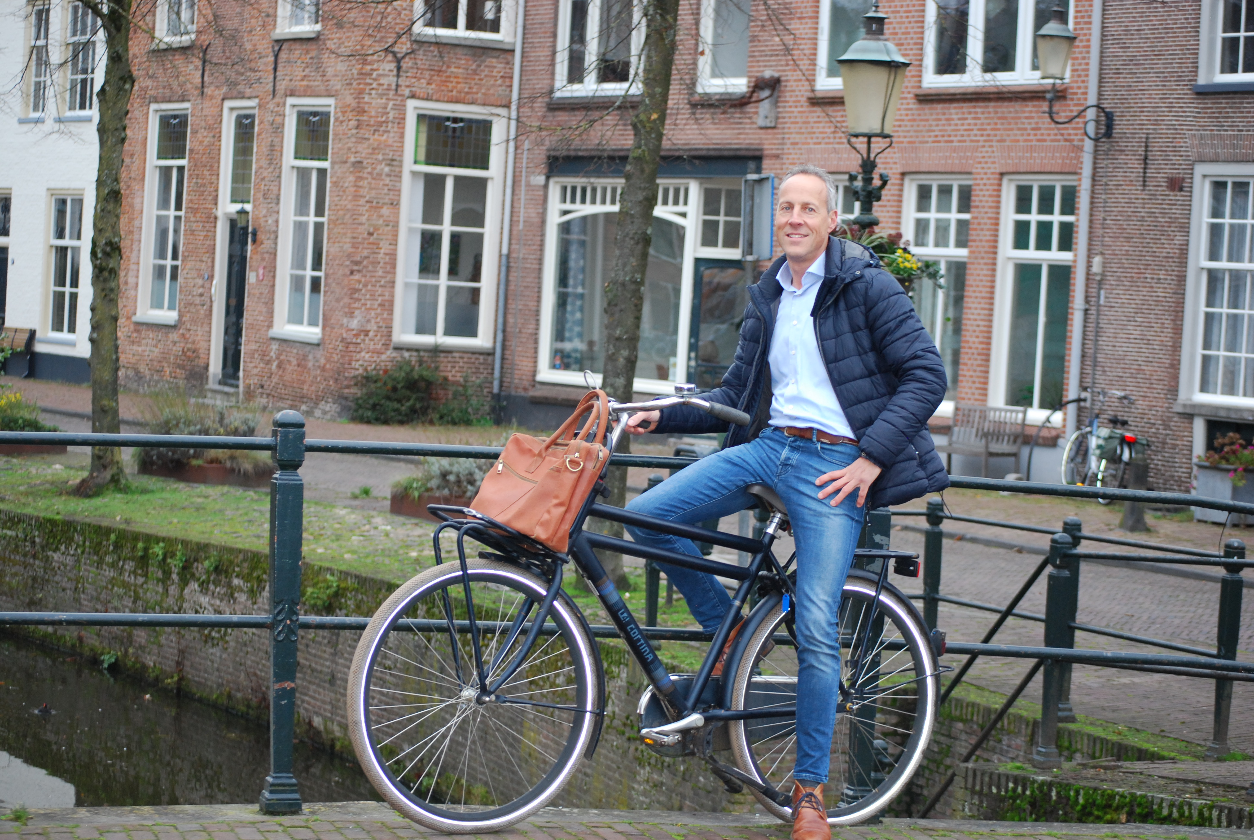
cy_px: 420
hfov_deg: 24.6
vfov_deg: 16.6
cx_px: 627
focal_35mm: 82
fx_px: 2877
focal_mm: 55
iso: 500
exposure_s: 1/60
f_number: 4
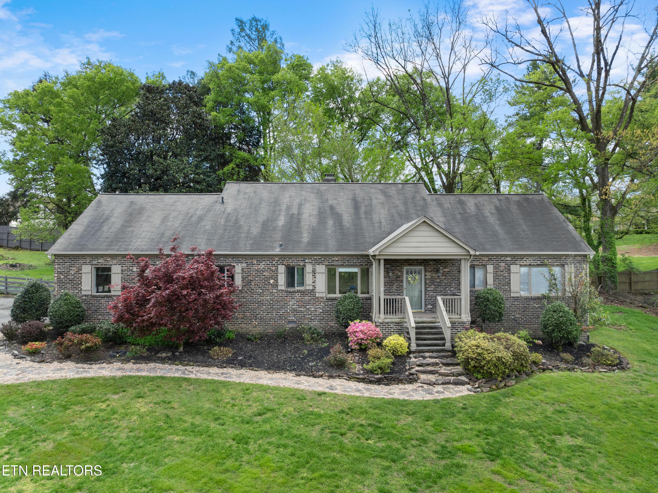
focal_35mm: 24
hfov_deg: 71.6
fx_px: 456
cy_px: 246
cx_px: 329
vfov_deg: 56.8
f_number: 2.8
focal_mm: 12.29
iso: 410
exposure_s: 1/200
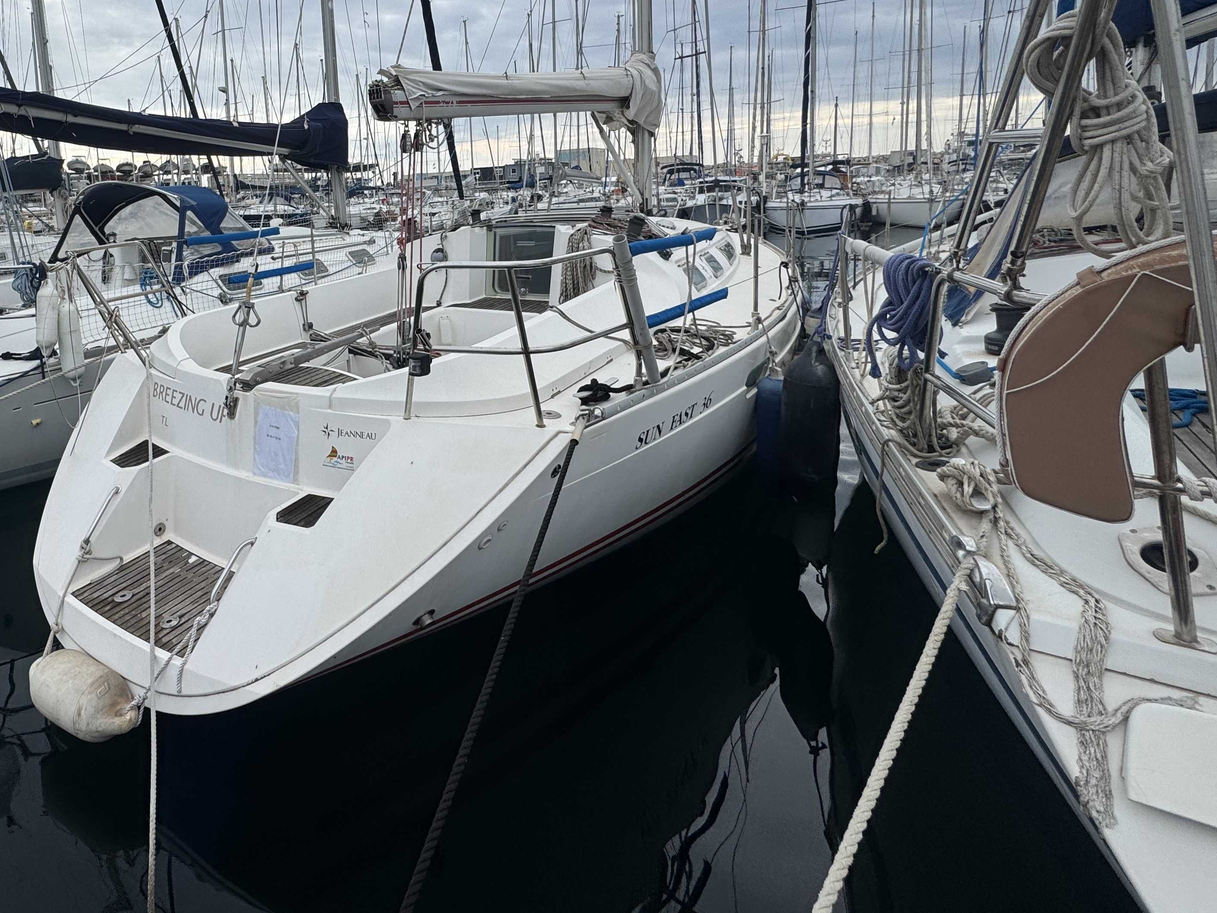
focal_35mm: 20
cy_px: 269
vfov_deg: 63.4
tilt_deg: -5.7
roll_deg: +3.3
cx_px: 380
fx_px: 703
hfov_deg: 78.3
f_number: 2.2
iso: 50
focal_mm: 2.22
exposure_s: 1/858
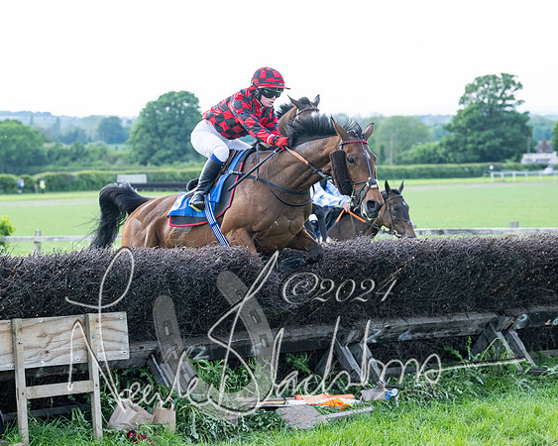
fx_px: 1890
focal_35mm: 114
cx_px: 221
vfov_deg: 13.5
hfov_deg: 16.8
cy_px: 192
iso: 1000
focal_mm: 81
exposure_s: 1/2500
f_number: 4
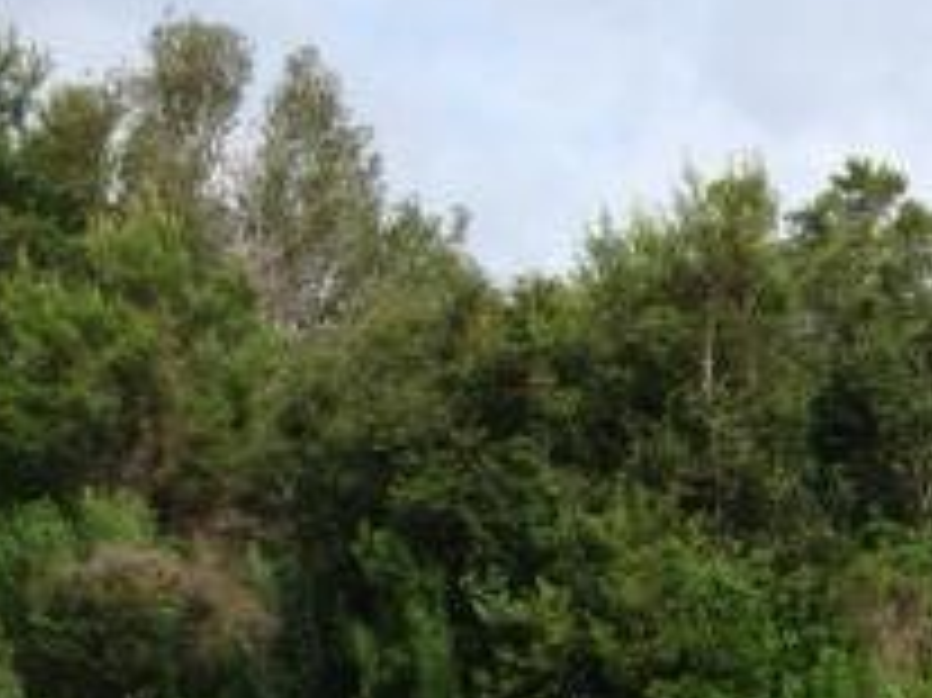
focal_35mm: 102
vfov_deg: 14.4
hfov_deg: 18.1
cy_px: 612
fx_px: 2745
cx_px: 1166
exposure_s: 1/1427
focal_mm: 4.12
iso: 50
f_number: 2.4
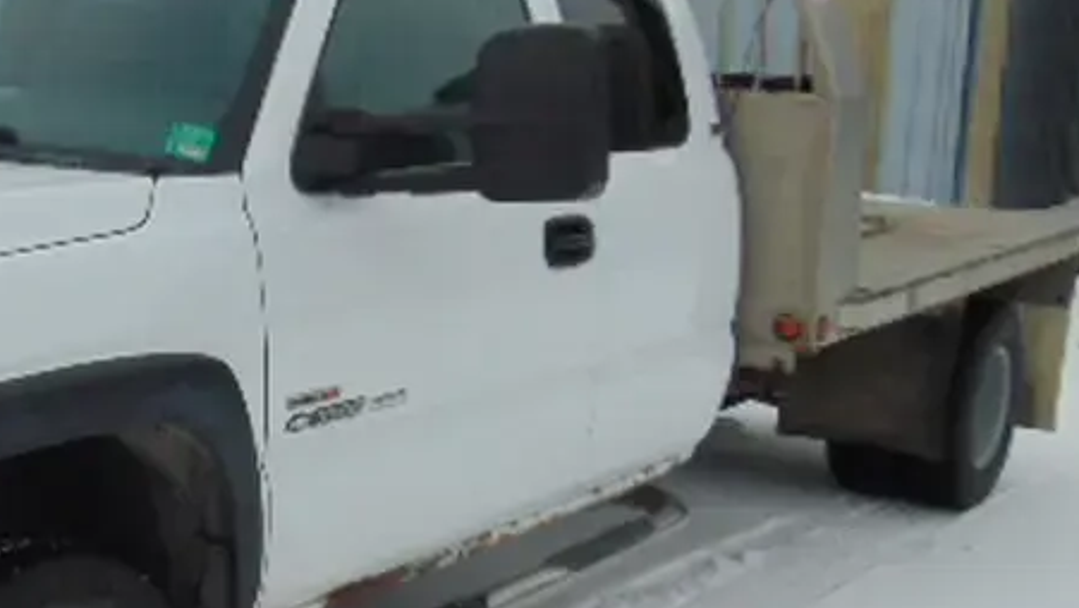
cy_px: 428
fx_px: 1660
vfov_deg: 20.6
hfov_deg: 34.1
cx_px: 117
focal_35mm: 58
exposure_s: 1/200
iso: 80
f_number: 7.7
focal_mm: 4.5
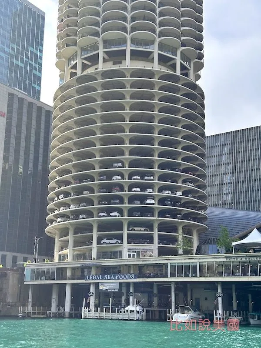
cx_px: 130
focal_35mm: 48
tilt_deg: +14.8
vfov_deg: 39.7
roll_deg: -1.3
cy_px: 174
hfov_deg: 30.3
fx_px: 483
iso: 64
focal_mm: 6.86
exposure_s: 1/1171
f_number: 1.78
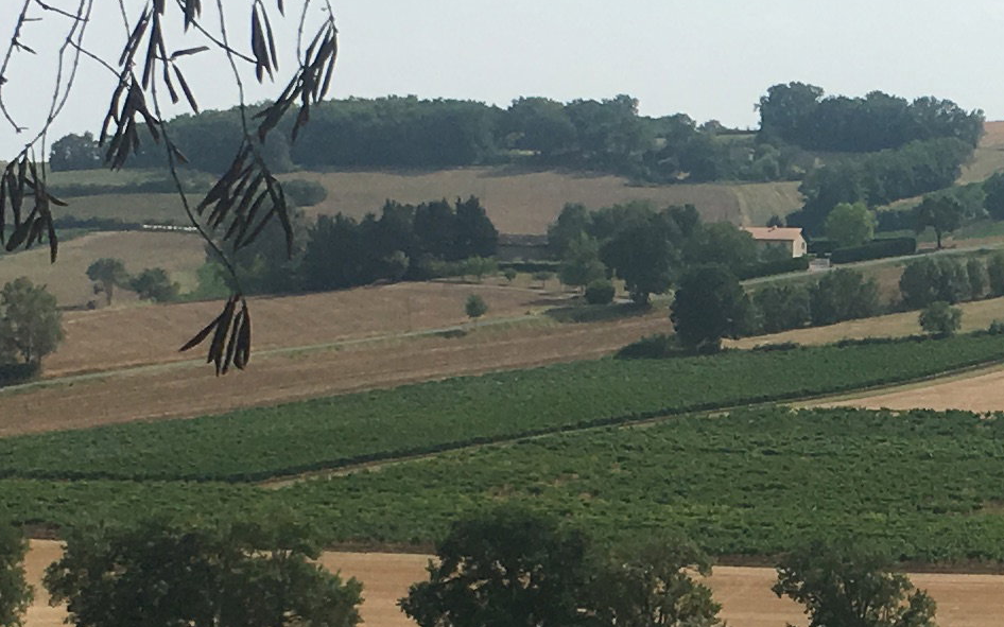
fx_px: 3584
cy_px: 555
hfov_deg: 15.5
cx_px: 1155
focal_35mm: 131
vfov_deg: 10.0
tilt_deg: -5.4
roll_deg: -1.0
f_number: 2.2
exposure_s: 1/2959
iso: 25
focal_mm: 4.15
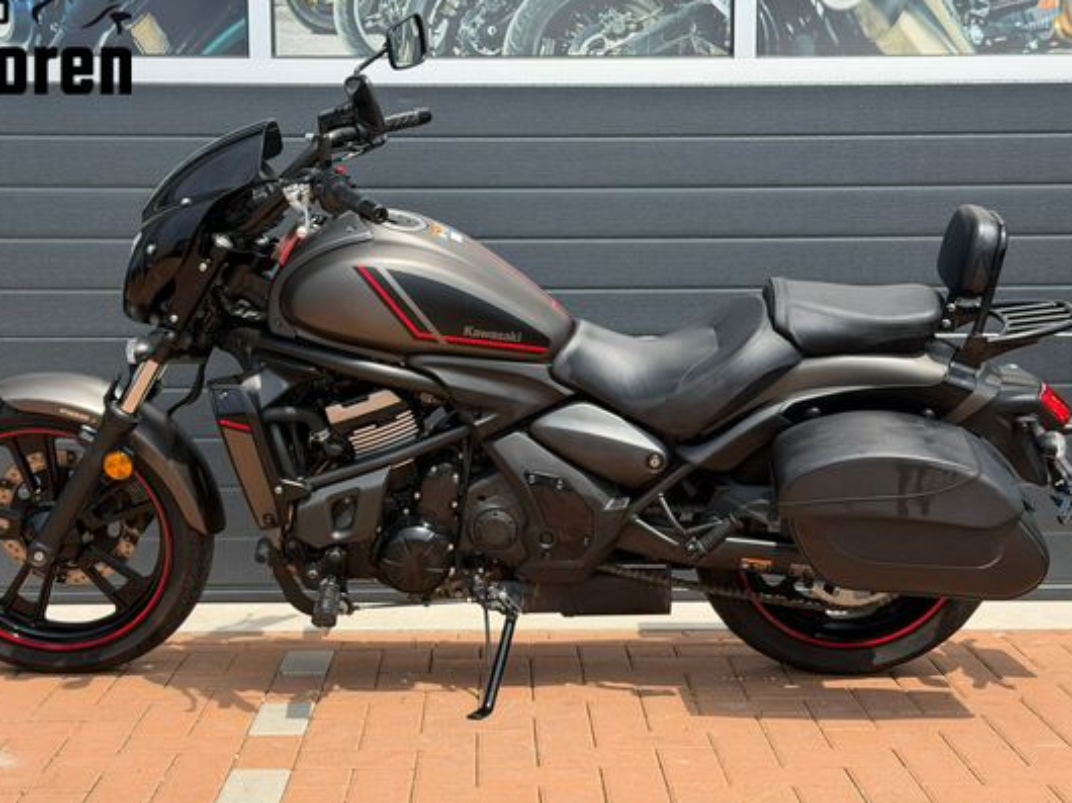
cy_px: 445
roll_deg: +0.5
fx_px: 1795
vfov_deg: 25.2
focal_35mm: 58
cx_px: 520
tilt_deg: -5.2
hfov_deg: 33.2
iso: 80
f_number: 1.78
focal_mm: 6.76
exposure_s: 1/2577
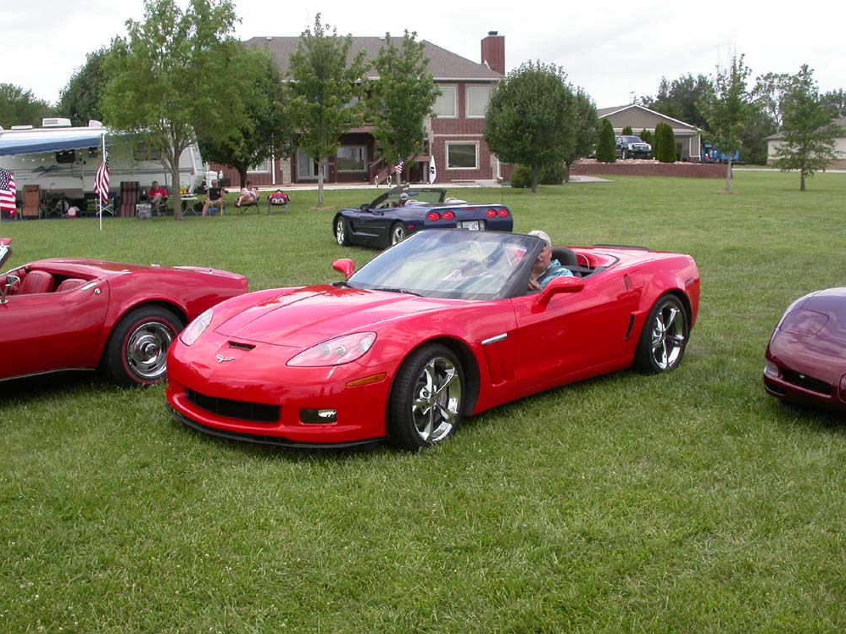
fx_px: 953
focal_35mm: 39
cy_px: 316
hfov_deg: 47.9
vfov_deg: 36.8
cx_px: 419
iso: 100
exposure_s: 1/220
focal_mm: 7.85
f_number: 6
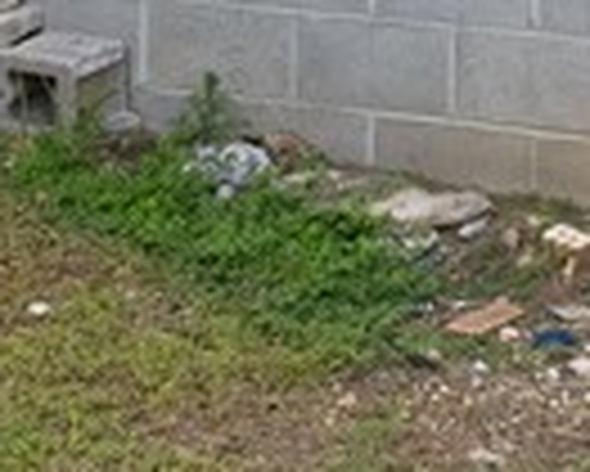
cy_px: -589
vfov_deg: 7.9
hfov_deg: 10.1
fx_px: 3198
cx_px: 932
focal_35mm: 183
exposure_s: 1/400
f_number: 2.8
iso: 390
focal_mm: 12.29
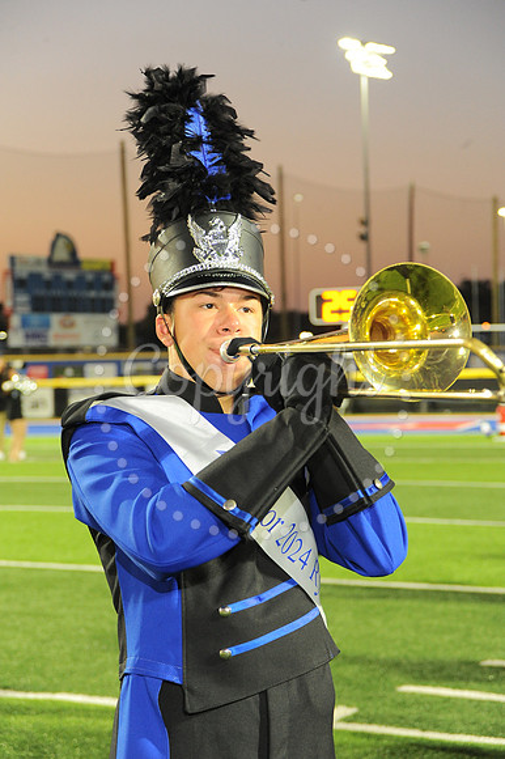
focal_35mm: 70
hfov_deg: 19.4
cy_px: 380
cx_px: 252
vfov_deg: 28.9
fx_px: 1475
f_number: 6.3
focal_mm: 70
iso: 2000
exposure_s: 1/80
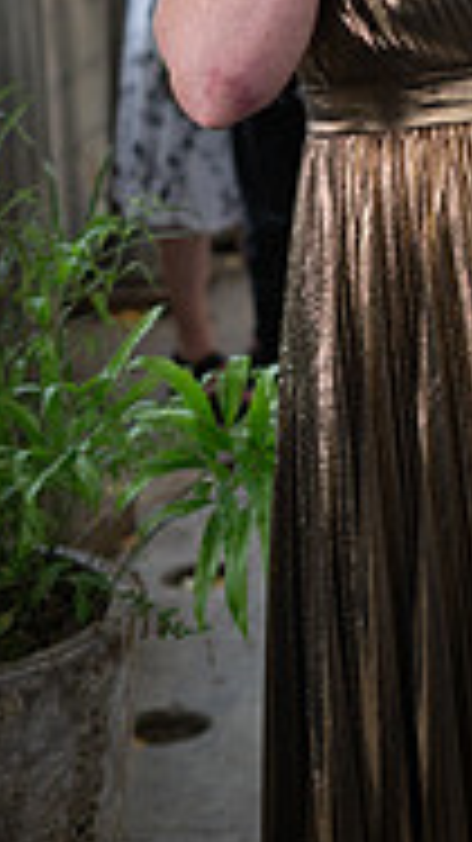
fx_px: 2807
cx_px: 647
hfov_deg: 9.4
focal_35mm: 126
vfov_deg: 16.5
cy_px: -72
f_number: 2.8
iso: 400
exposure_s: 1/100
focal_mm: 50
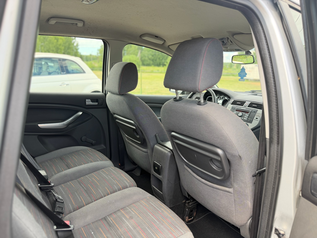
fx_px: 220
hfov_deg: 71.6
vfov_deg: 56.8
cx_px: 158
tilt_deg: -14.1
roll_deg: -0.5
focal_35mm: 24
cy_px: 119
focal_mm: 6.76
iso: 125
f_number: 1.78
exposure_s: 1/205
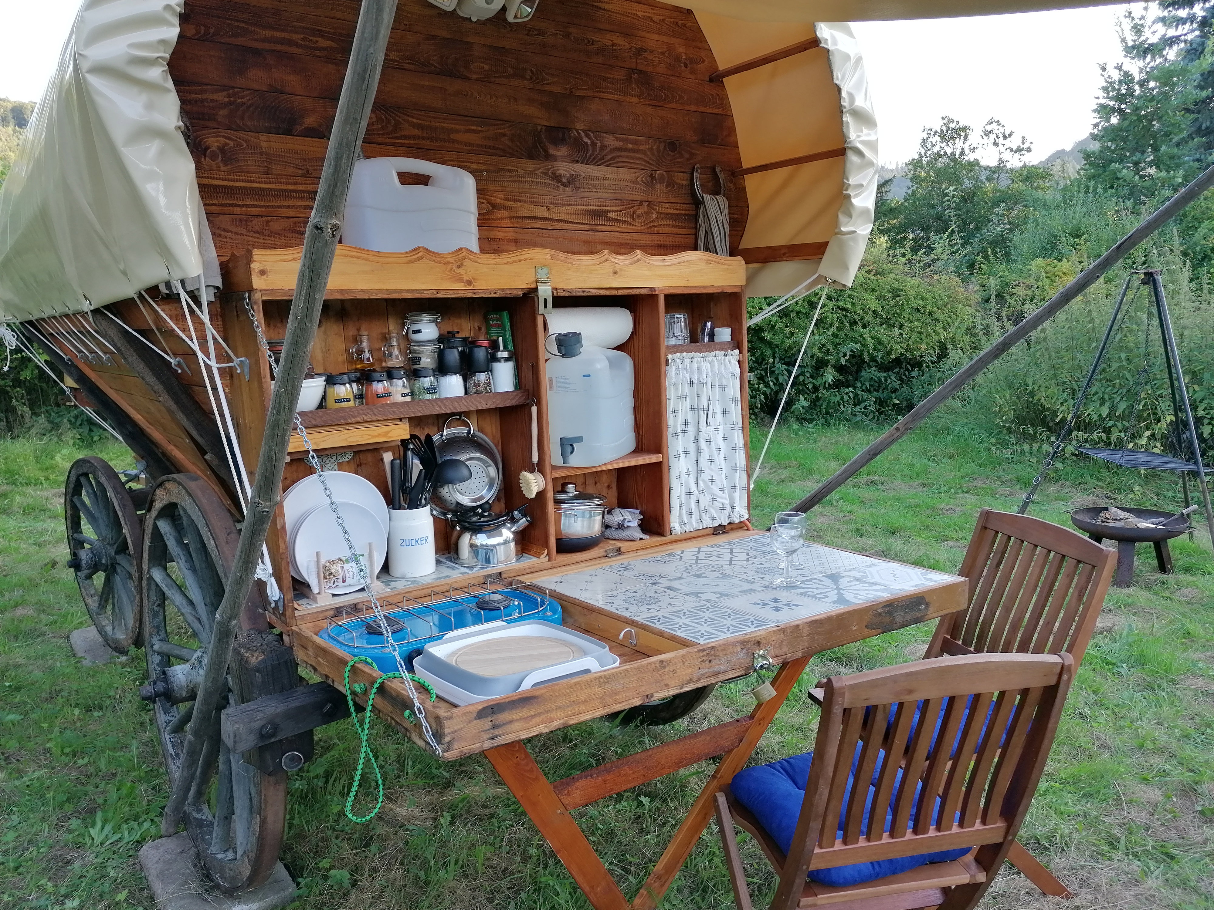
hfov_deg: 65.3
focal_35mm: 27
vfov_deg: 51.4
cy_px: 455
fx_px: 947
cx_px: 607
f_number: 1.8
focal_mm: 4.75
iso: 64
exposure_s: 1/100
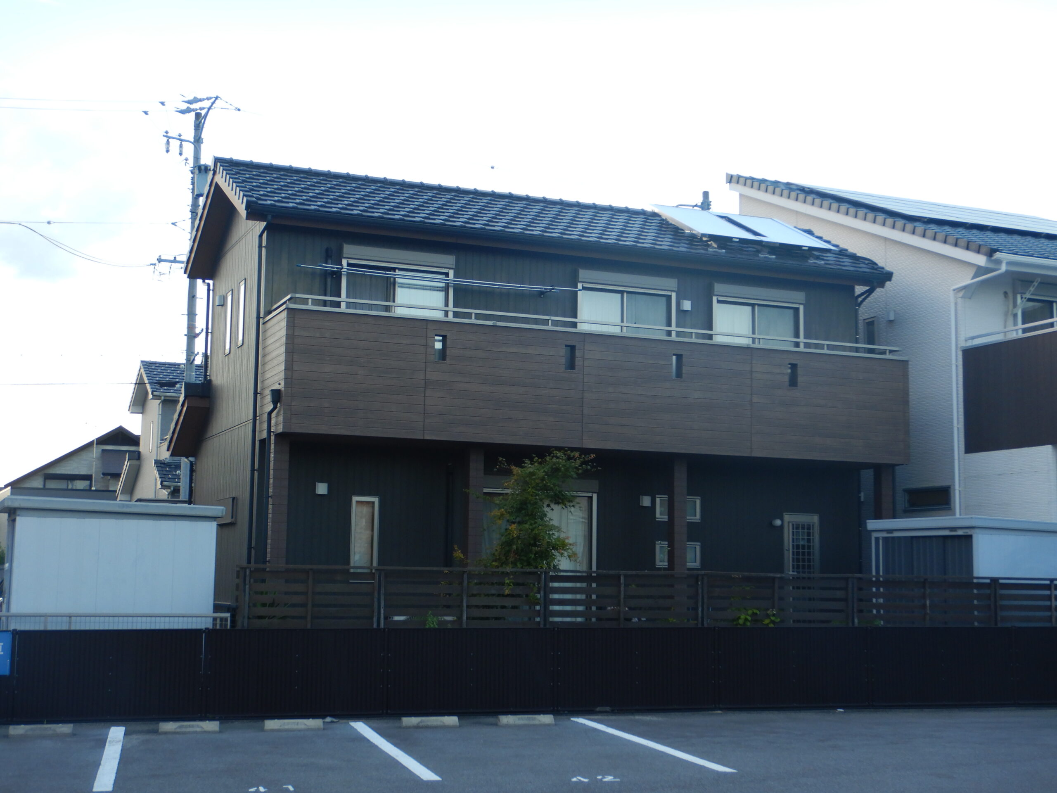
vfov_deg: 30.3
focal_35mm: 48
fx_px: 1466
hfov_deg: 39.7
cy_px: 396
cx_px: 528
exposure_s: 1/50
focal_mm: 8.5
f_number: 4.3
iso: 125
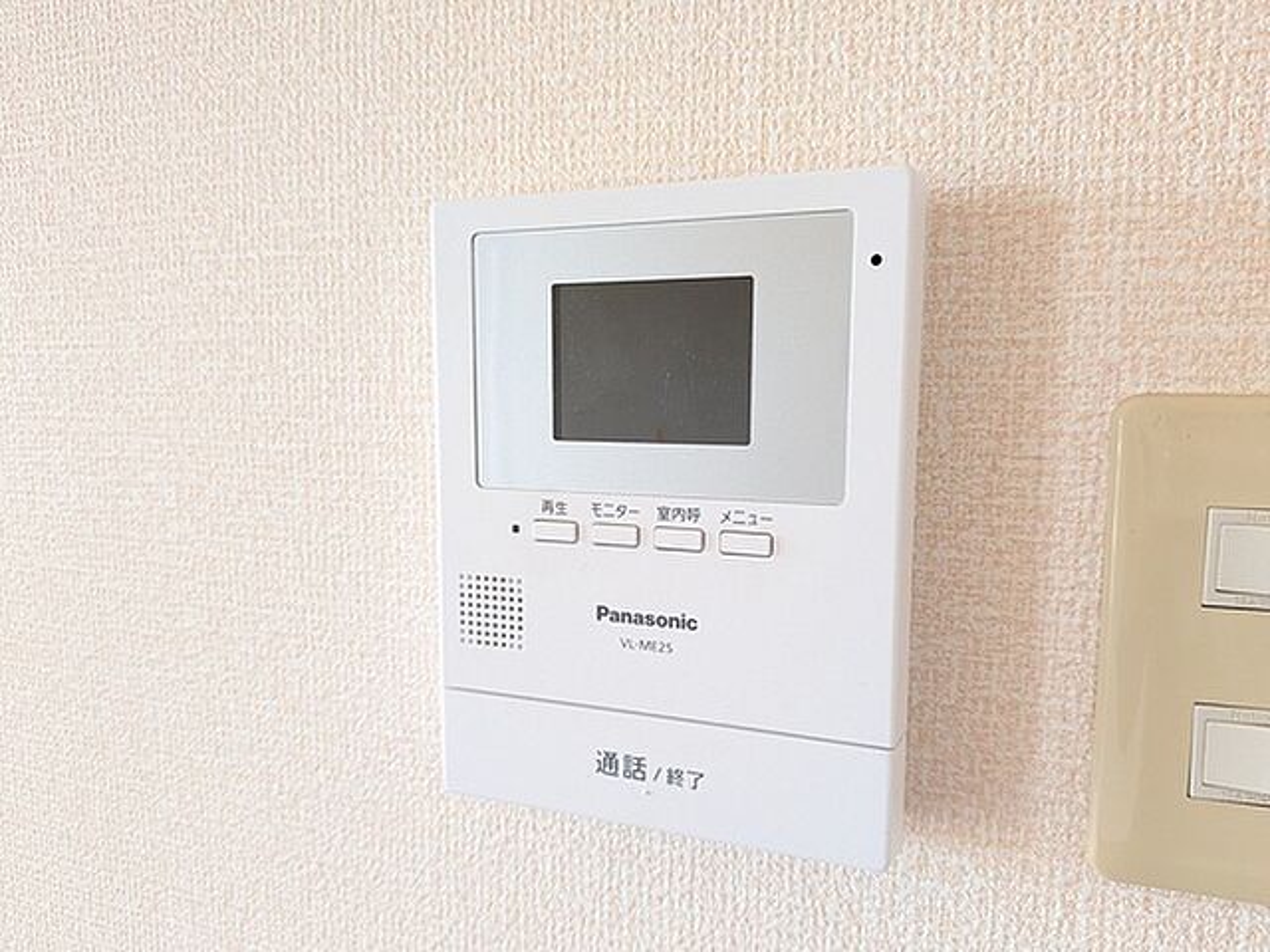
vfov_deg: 56.8
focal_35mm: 24
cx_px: 635
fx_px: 881
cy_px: 476
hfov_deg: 71.6
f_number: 1.7
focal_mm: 4.53
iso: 211
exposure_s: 1/90
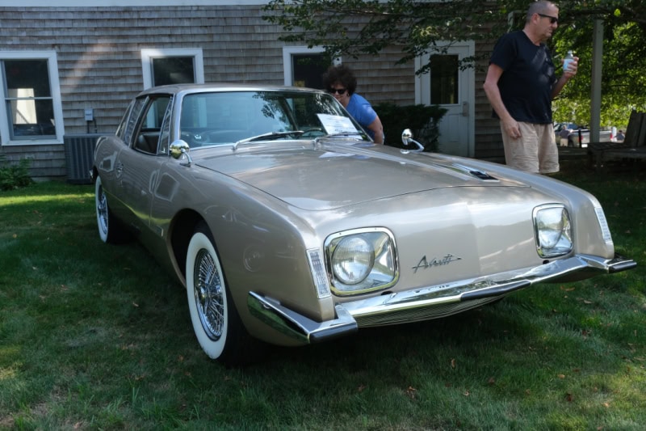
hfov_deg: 61.9
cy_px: 216
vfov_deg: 43.6
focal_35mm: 30
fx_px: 538
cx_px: 323
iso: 200
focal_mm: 20.2
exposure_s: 1/60
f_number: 9
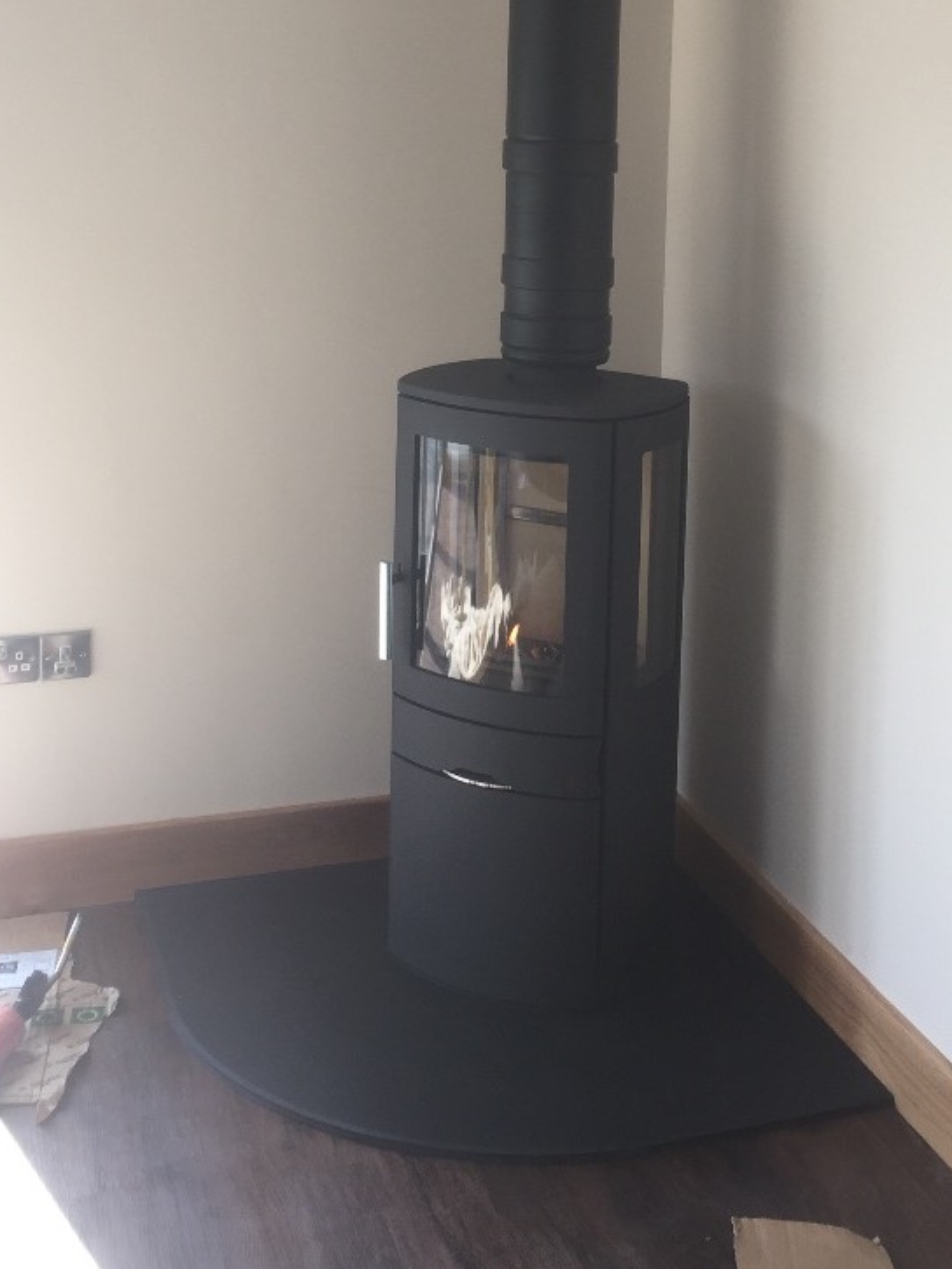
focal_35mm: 48
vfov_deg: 38.3
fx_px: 1760
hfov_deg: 30.2
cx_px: 570
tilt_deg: -6.3
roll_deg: -2.5
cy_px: 268
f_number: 2.2
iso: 32
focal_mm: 4.15
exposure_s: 1/100
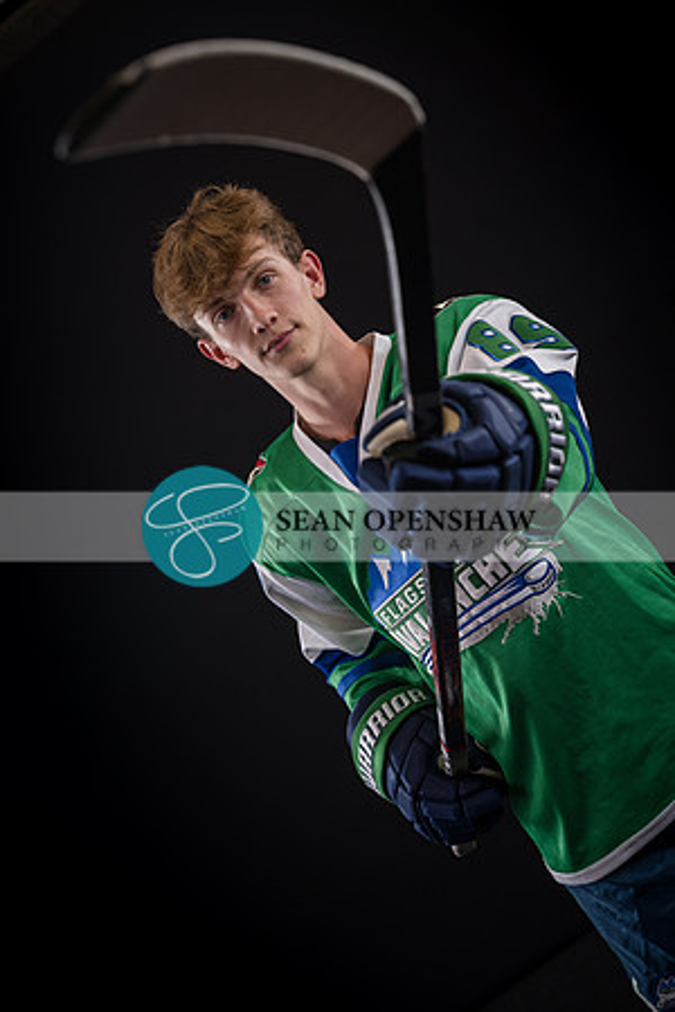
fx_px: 1583
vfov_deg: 35.5
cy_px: 506
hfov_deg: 24.1
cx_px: 338
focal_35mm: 56
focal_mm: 56.3
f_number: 4
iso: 100
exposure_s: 1/160
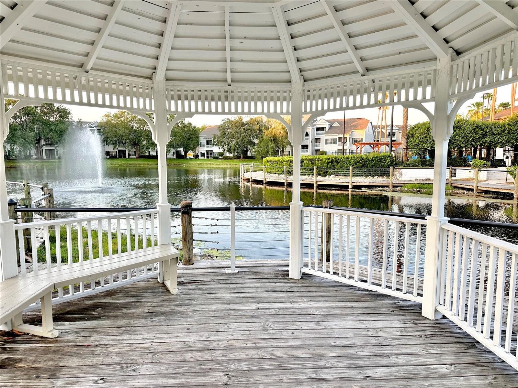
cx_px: 259
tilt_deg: -6.0
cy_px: 194
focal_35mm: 24
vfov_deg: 56.8
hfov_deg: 71.6
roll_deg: +0.6
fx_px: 359
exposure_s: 1/166
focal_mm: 6.86
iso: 64
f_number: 1.78
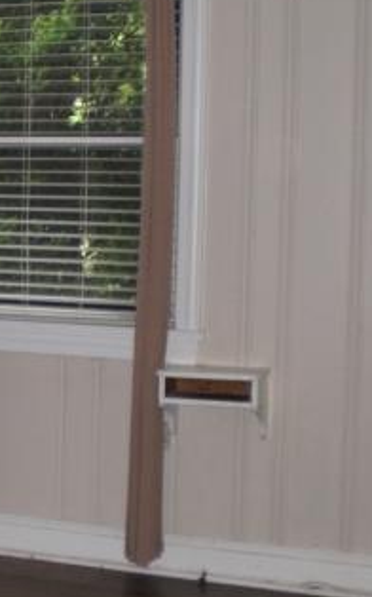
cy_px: 245
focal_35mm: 82
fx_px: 1331
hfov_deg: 15.5
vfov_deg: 25.2
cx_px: -30
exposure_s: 1/60
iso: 200
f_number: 3.1
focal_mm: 6.3
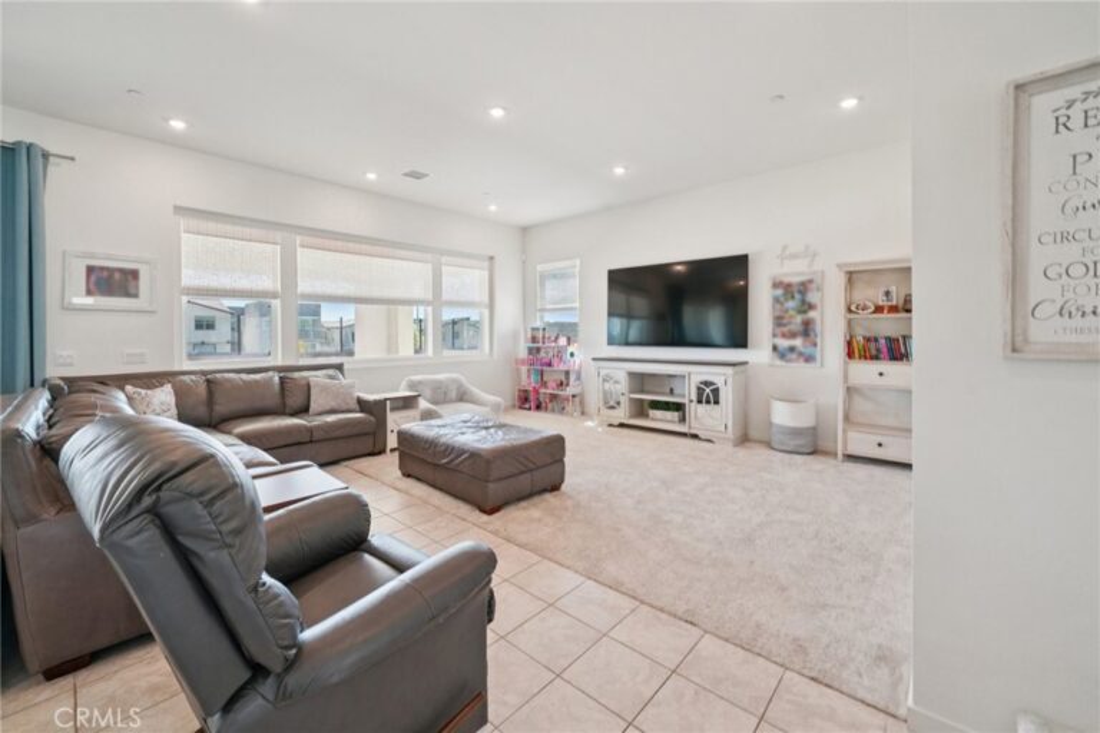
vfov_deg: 81.2
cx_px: 550
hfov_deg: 104.3
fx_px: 428
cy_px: 366
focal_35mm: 14
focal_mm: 14
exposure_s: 1/30
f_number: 8
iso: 320
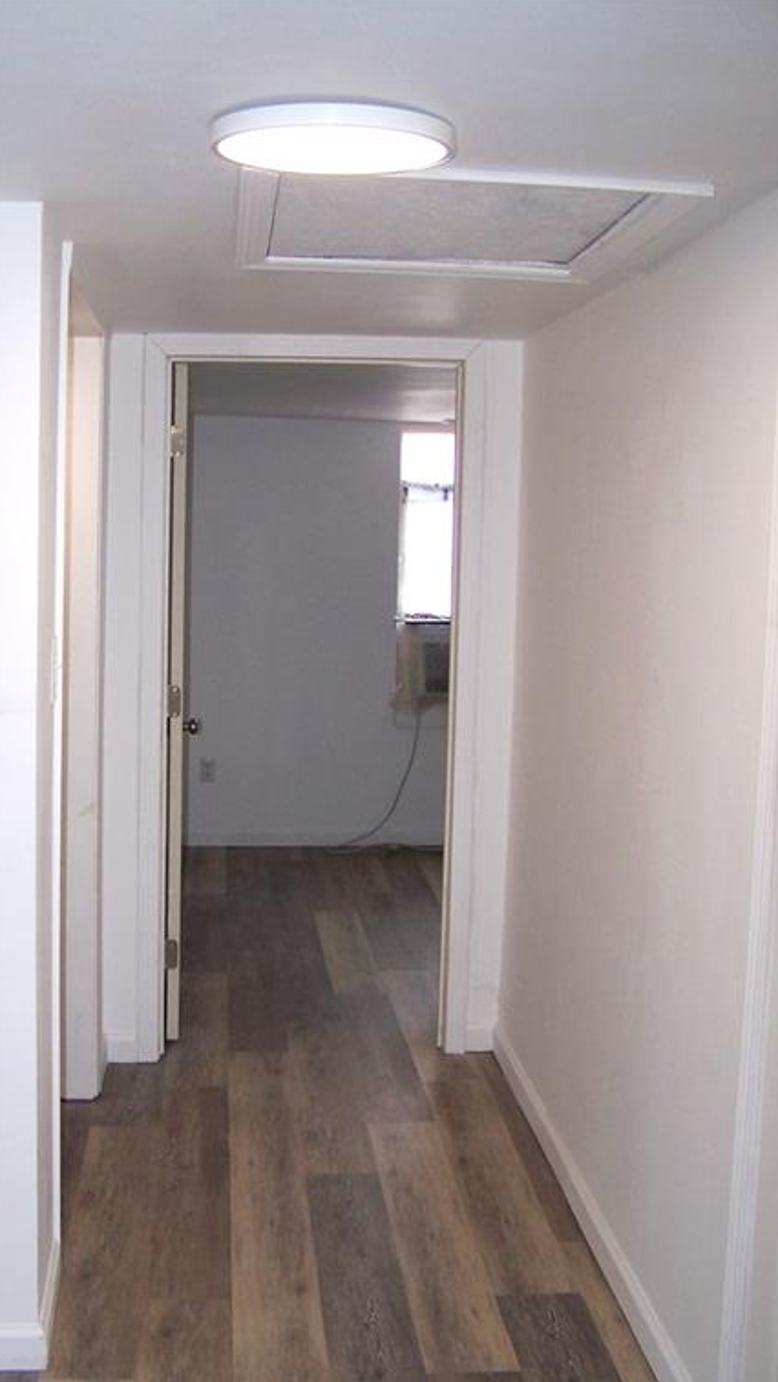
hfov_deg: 28.3
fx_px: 1540
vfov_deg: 48.4
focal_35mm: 42
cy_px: 697
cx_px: 323
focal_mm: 6.3
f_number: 2.8
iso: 80
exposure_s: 1/60
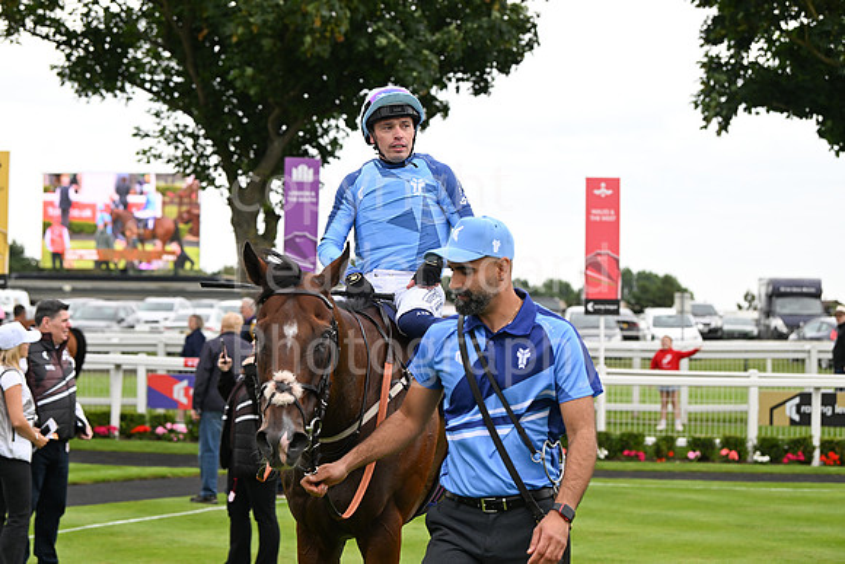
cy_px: 282
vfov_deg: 16.7
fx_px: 1925
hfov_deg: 24.8
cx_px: 422
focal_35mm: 82
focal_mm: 82
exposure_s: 1/1000
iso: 800
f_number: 4.5
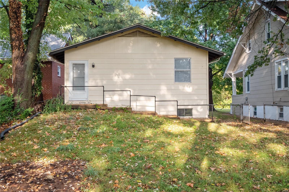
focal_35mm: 36
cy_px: 96
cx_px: 144
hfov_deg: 53.1
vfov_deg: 36.9
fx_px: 289
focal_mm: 18
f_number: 8
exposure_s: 1/100
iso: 400
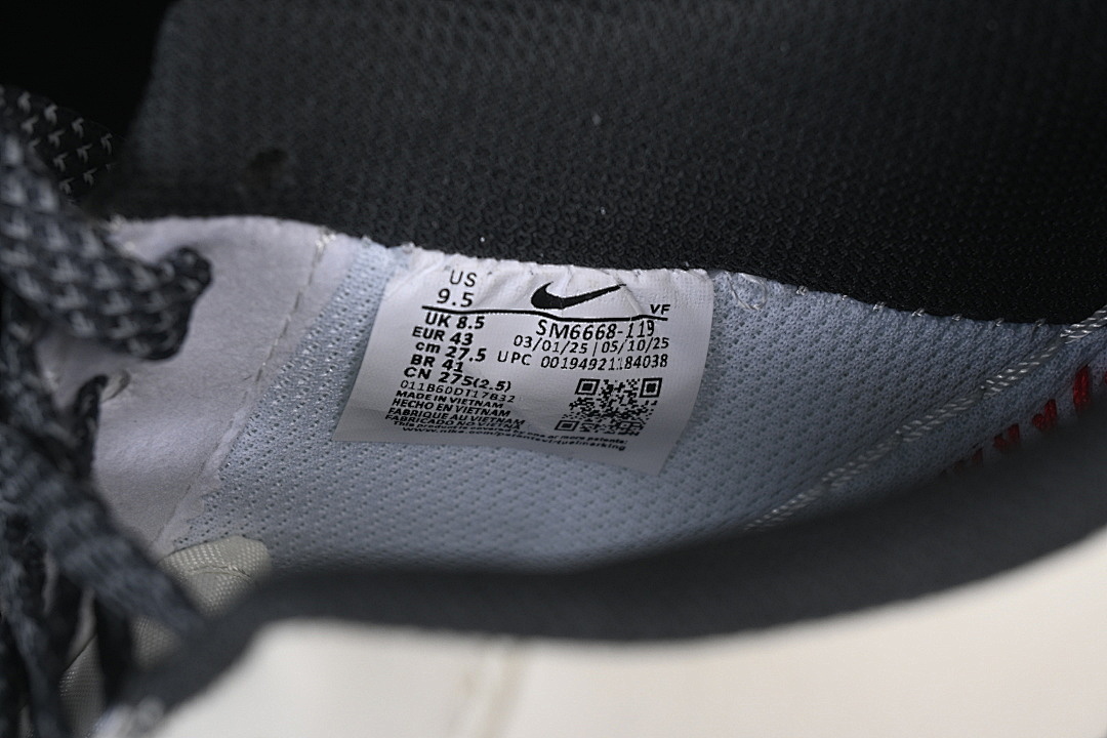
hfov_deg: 27.0
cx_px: 554
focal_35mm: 75
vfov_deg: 18.2
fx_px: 2306
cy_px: 369
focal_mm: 50
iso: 160
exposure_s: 1/80
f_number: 7.1
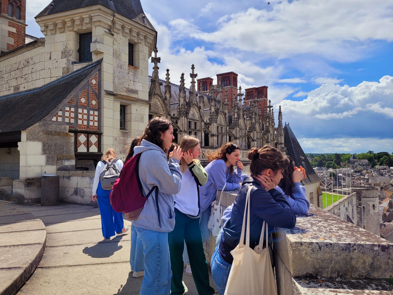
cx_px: 196
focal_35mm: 26
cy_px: 148
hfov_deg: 67.3
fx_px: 295
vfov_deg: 53.1
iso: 40
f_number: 1.8
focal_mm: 5.4
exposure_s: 1/5000
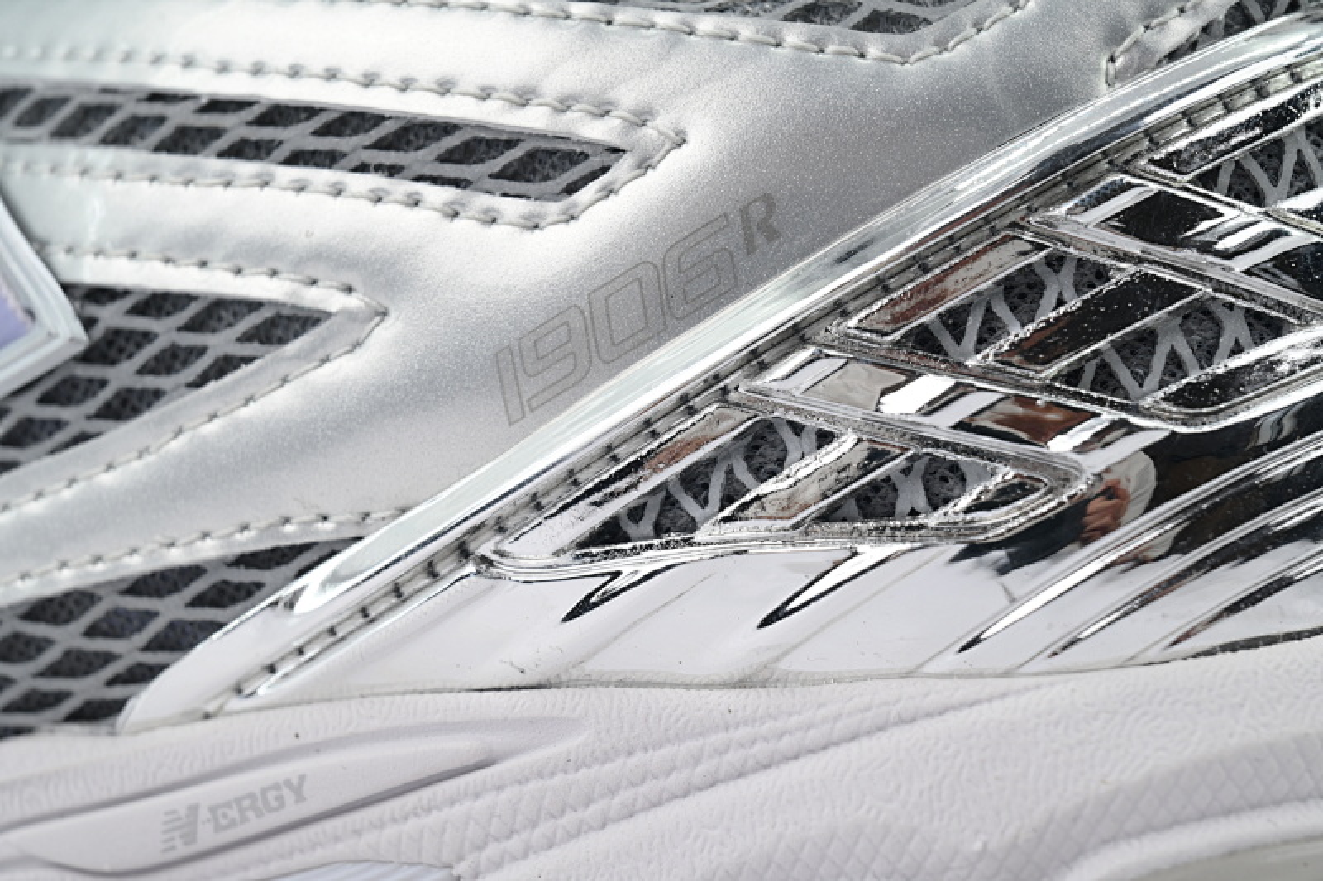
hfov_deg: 18.6
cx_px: 662
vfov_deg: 12.4
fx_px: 4041
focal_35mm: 110
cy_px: 440
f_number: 11
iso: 400
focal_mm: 110
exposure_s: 1/100
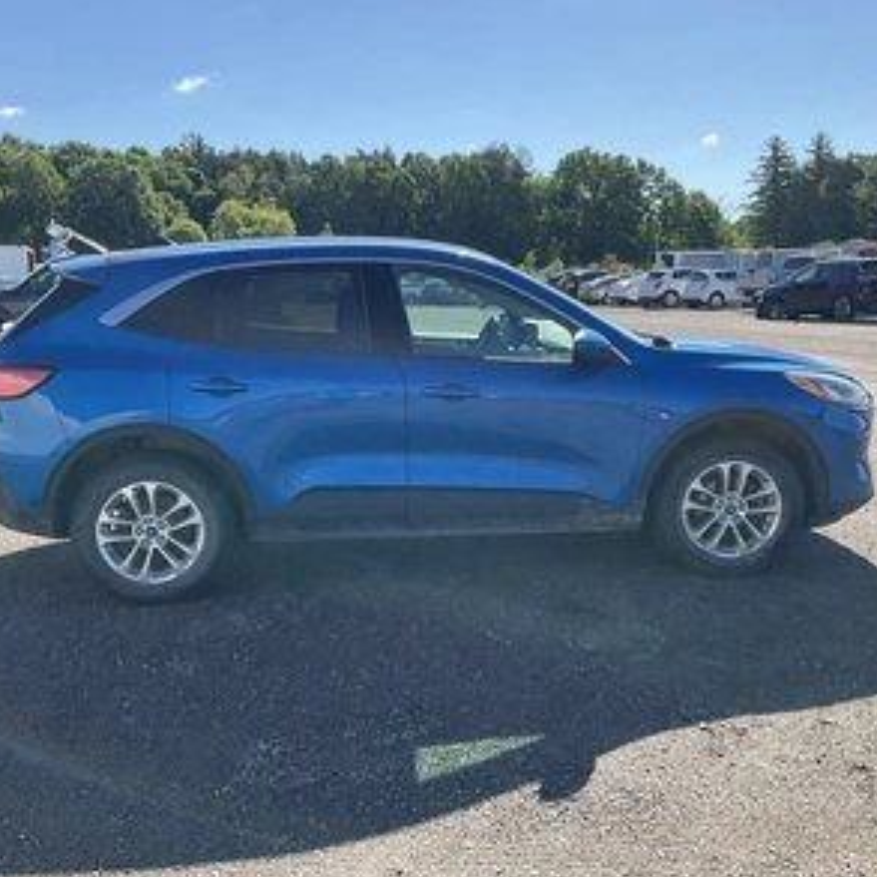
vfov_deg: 47.2
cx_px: 425
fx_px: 1003
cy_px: 443
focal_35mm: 35
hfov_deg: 47.2
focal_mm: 3
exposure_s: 1/978
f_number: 1.8
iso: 25
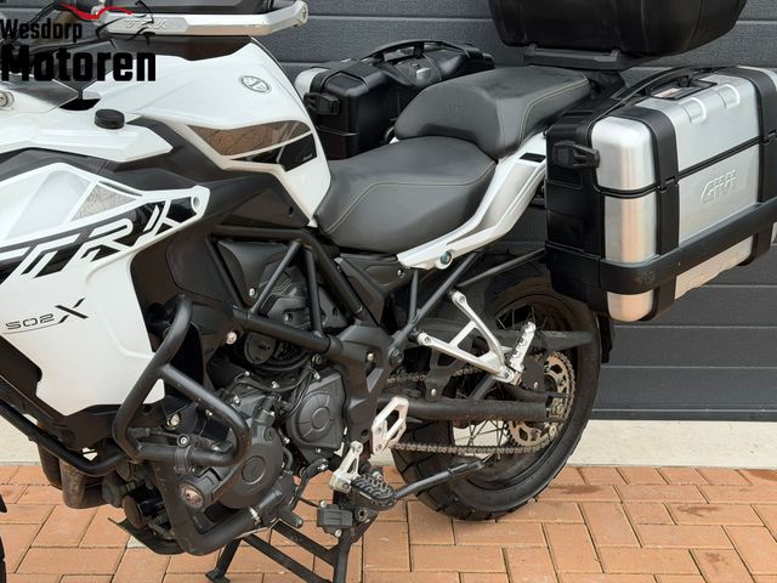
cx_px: 388
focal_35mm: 48
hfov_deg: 39.7
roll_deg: -0.1
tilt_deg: -14.7
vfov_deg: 30.3
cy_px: 292
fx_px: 1077
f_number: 1.78
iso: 100
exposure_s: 1/478
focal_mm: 6.76
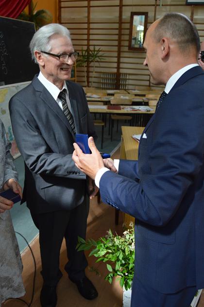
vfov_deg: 62.0
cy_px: 154
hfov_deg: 43.5
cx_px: 102
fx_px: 256
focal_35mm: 30
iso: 1600
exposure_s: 1/500
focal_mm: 20
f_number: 3.5
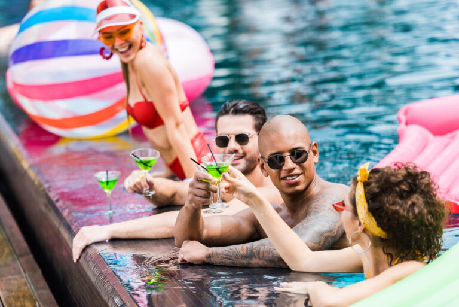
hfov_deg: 13.7
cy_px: 154
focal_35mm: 150
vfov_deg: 9.2
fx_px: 1914
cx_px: 230
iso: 500
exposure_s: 1/5000
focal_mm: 150
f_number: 2.8
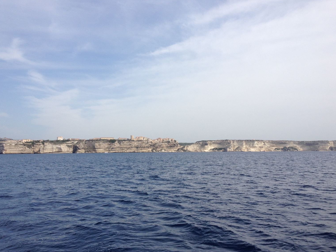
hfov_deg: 50.1
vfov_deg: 38.6
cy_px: 132
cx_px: 170
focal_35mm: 37
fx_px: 359
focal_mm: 4.28
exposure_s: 1/2123
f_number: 2.4
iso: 64
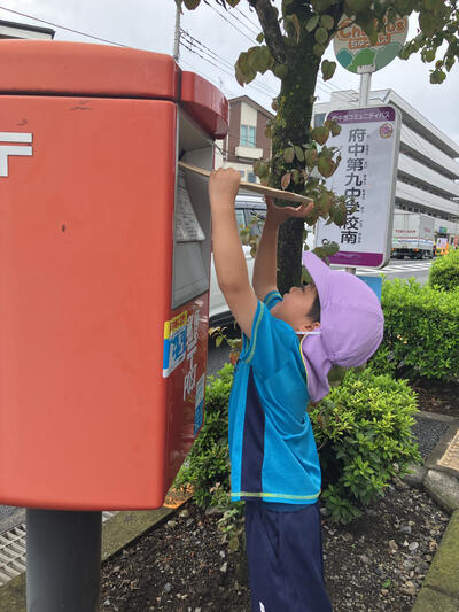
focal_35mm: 28
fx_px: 495
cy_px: 306
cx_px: 230
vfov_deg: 63.4
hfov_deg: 49.8
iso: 32
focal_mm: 3.99
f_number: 1.8
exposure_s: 1/534
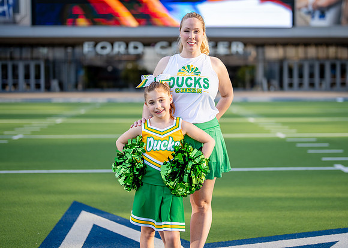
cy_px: 109
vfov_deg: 24.1
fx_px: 582
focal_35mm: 59
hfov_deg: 33.3
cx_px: 193
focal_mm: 50
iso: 100
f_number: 1.2
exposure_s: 1/2500
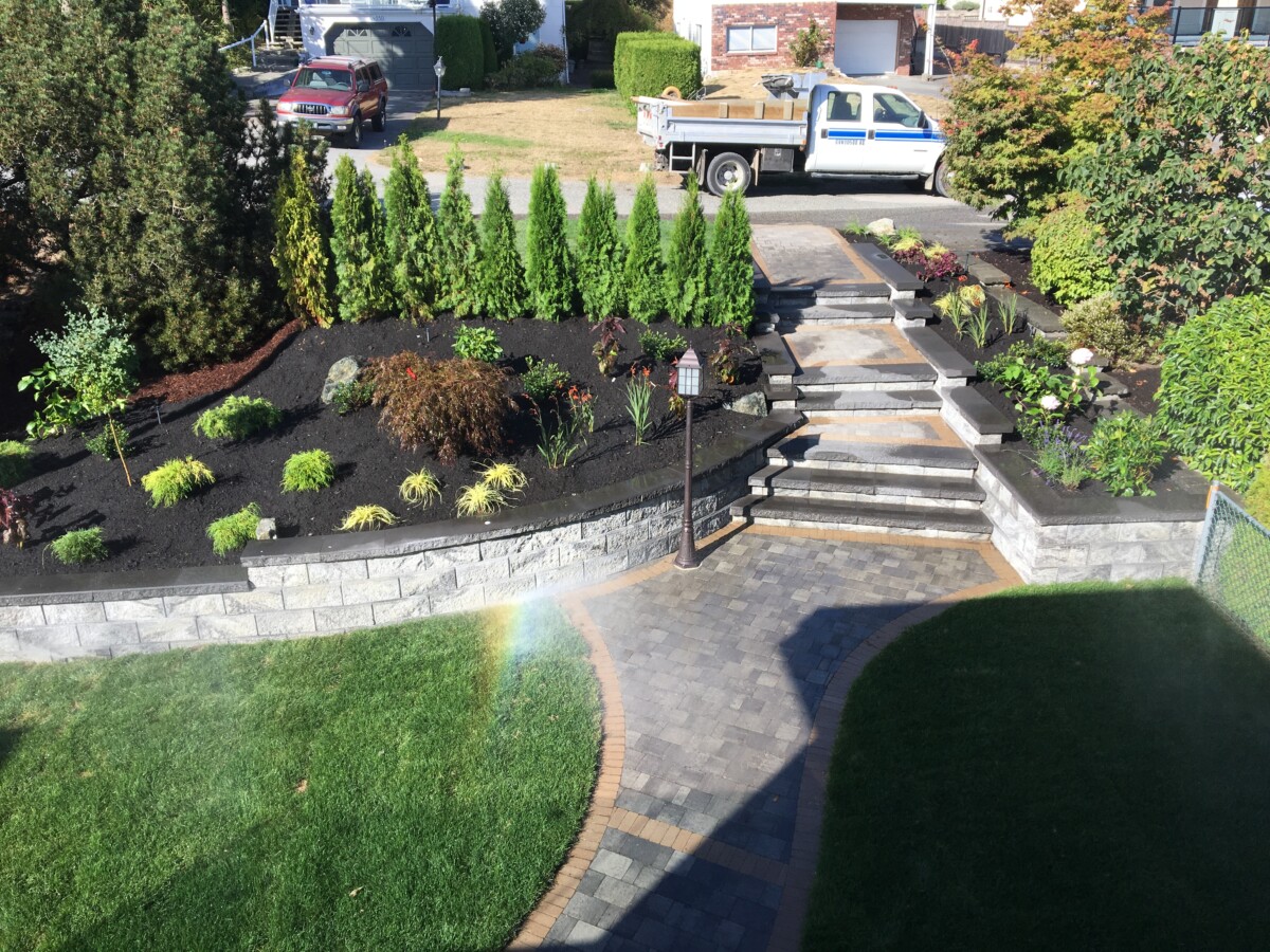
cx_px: 635
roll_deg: -0.1
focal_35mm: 29
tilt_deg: -23.6
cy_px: 476
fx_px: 1064
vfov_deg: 48.2
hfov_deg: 61.7
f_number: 2.2
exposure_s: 1/732
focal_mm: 4.15
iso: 25
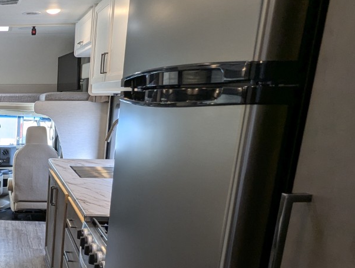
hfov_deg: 40.5
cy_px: 184
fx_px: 380
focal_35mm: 37
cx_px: -34
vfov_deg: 38.2
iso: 51
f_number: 2.2
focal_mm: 2.35
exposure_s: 1/61.2
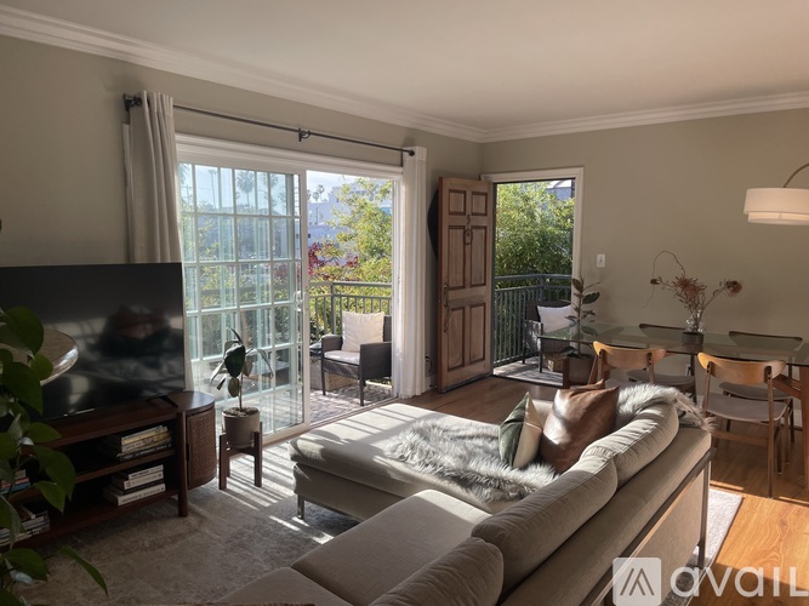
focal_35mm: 26
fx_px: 608
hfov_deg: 67.3
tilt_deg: -6.5
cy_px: 303
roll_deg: +0.2
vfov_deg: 53.0
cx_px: 404
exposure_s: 1/1247
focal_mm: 4.2
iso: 32
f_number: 1.6
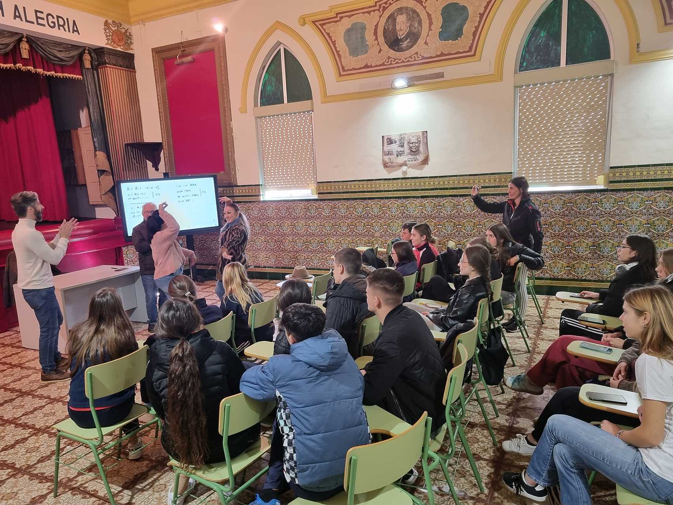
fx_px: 505
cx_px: 336
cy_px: 252
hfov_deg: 67.3
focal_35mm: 26
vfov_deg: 53.1
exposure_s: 1/50
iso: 320
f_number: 1.8
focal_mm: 5.4
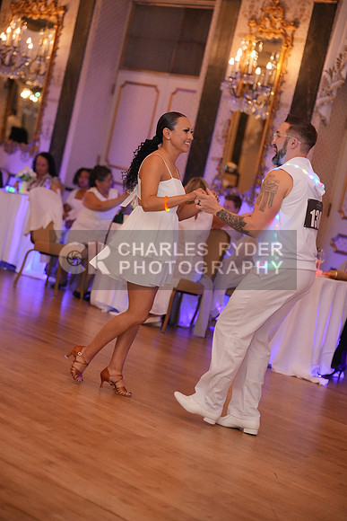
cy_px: 260
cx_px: 174
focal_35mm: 70
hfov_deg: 19.5
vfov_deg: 28.8
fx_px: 1011
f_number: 2
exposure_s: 1/250
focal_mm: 70
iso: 5000
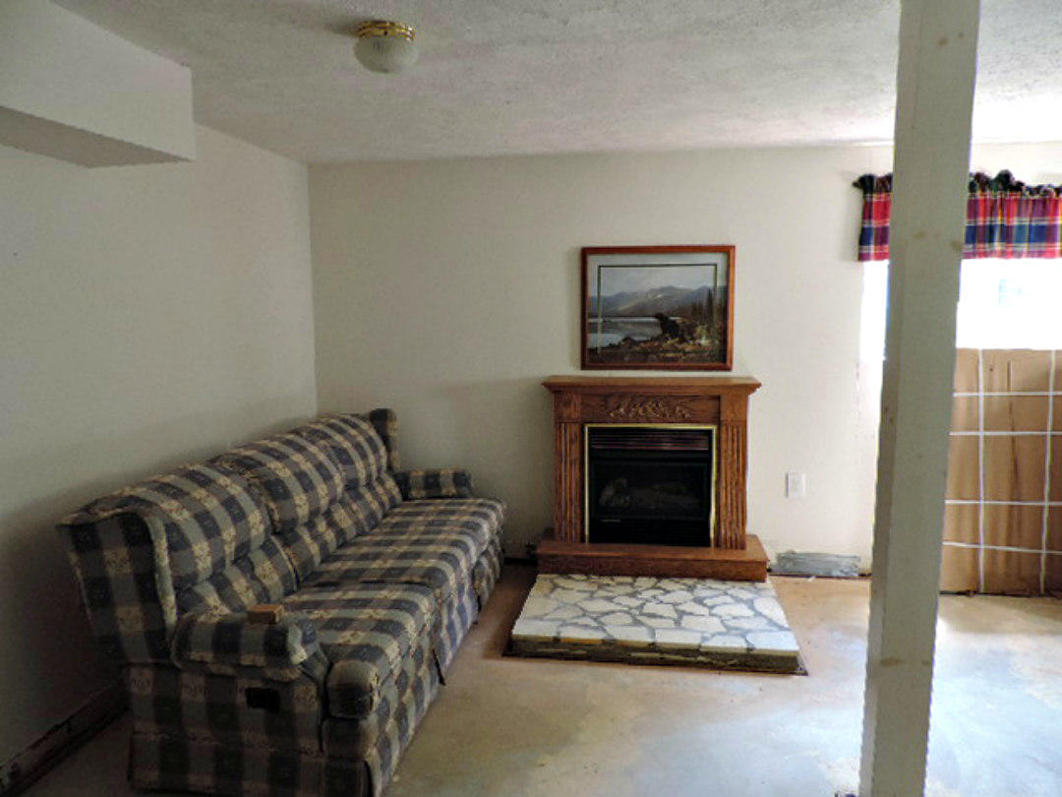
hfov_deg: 71.6
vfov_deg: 56.8
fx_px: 736
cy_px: 398
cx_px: 531
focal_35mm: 24
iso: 200
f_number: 3
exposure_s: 1/30
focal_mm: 4.3
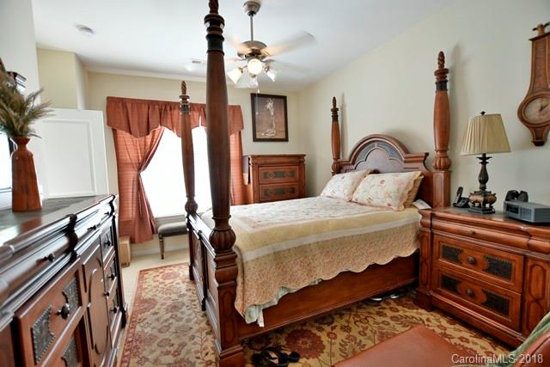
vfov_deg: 77.4
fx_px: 229
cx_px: 275
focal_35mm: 15
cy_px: 184
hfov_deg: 100.4
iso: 100
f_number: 3.5
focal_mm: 10
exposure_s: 1/15
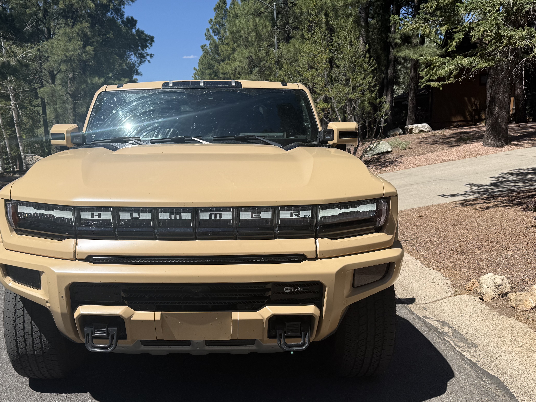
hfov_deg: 54.9
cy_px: 237
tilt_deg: -11.0
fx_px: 511
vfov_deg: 42.8
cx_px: 209
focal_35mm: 33
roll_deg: +1.9
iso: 80
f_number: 1.78
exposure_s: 1/5319
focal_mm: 6.76
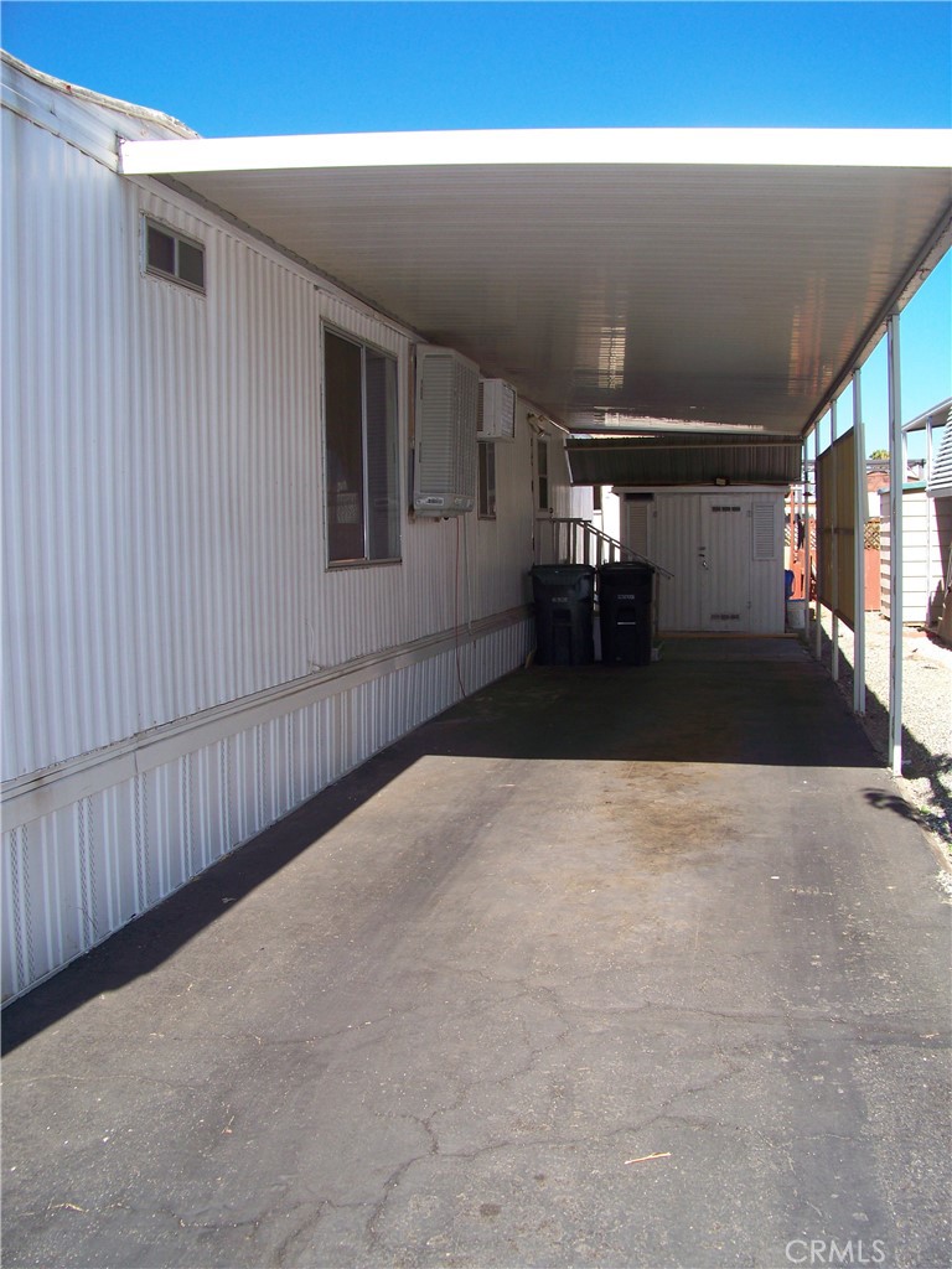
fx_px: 1210
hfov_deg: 42.9
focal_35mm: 33
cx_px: 476
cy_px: 634
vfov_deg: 55.4
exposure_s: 1/500
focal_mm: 5.85
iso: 64
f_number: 3.6
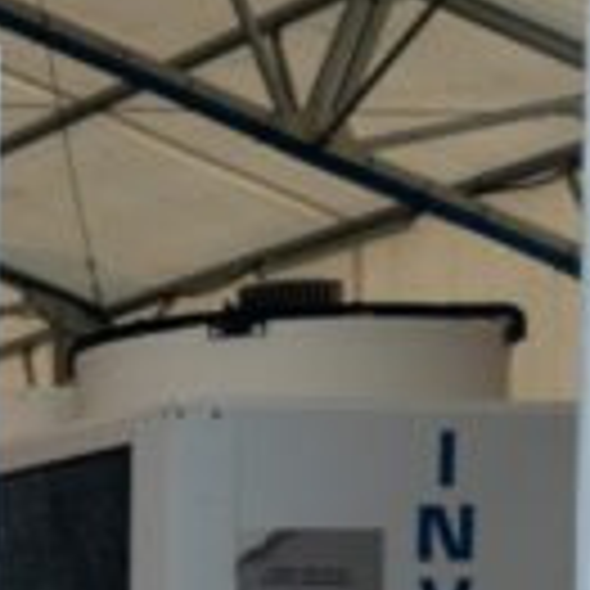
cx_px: -1356
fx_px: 3857
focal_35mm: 200
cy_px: 1164
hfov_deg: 7.4
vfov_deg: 8.3
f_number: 5.6
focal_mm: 30
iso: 500
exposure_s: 1/100
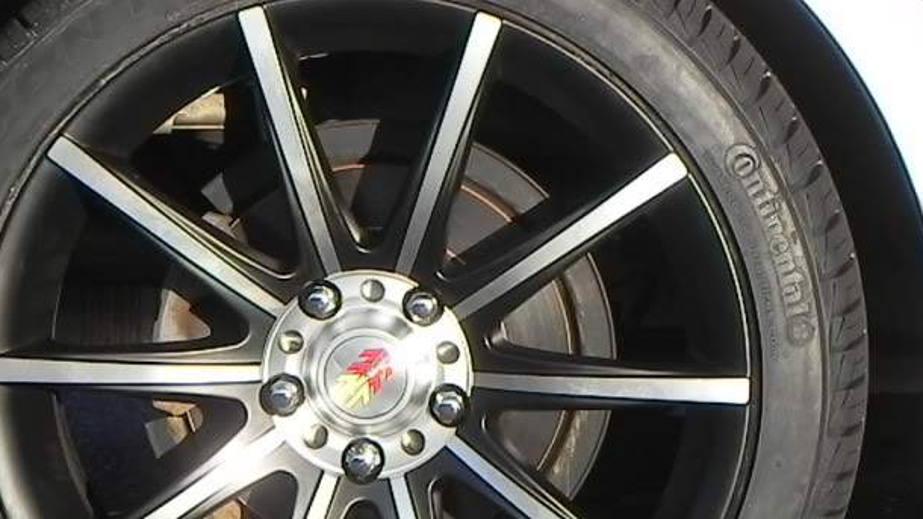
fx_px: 4699
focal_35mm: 192
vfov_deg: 6.3
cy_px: 386
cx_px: 359
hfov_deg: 11.2
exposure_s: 1/236
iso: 160
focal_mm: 18.8
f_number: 6.3
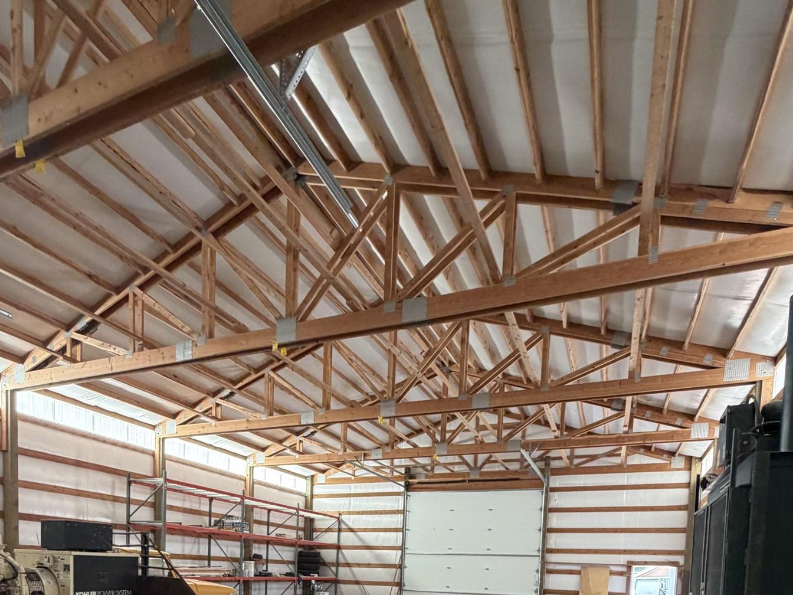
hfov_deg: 71.3
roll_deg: -2.3
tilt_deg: -3.6
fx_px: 550
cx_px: 349
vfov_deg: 46.4
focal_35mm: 24
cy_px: 610
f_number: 2.2
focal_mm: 2.22
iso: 320
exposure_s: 1/121
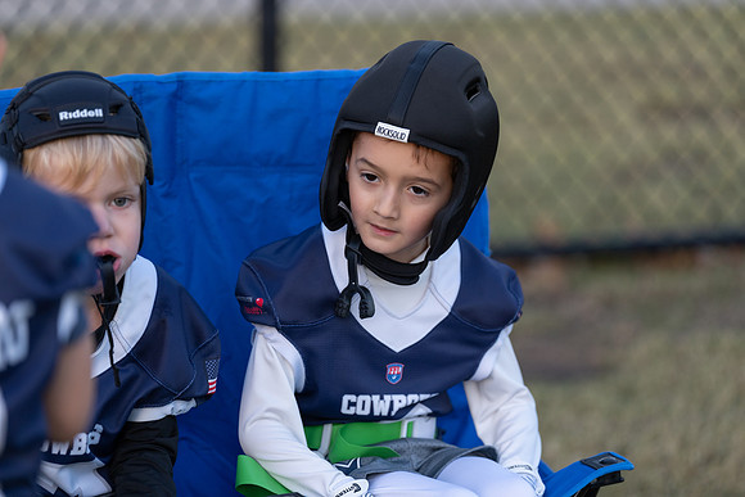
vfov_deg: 8.4
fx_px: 3395
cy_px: 248
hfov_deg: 12.5
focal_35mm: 164
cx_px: 372
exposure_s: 1/320
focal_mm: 164
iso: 400
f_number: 2.8
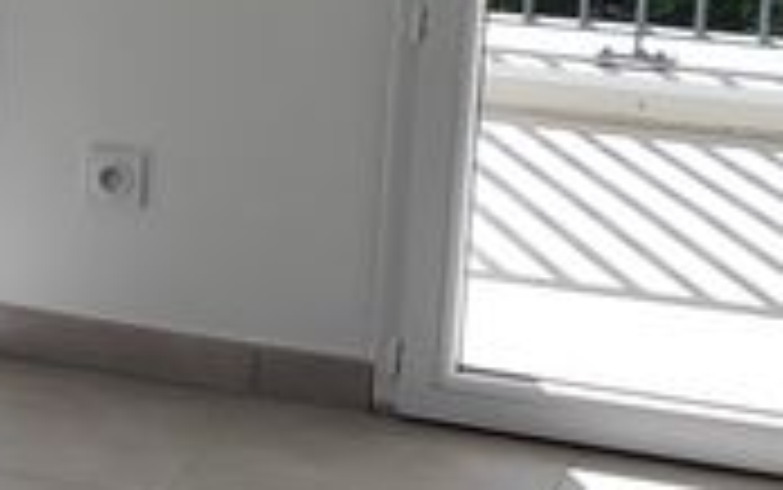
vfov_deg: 8.3
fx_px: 3374
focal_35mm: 158
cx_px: -819
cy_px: 45
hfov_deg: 11.8
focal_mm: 5.4
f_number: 1.8
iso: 50
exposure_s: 1/572
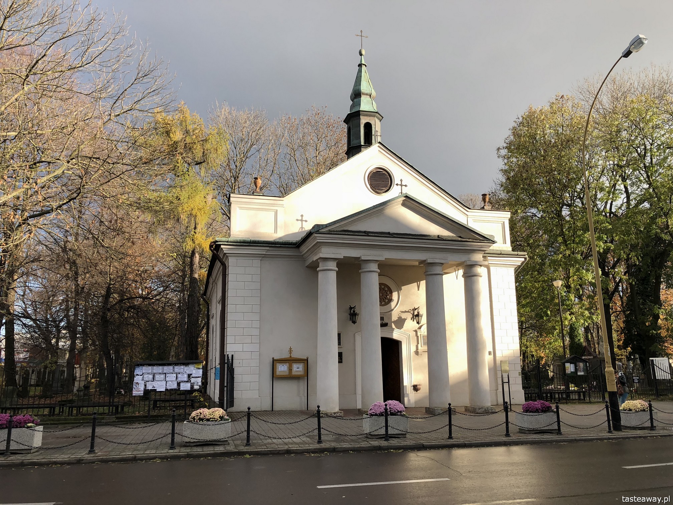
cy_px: 252
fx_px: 564
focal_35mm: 29
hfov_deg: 61.7
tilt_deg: +11.3
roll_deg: +1.2
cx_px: 336
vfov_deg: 48.2
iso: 20
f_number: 1.8
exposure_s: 1/471
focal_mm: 3.99
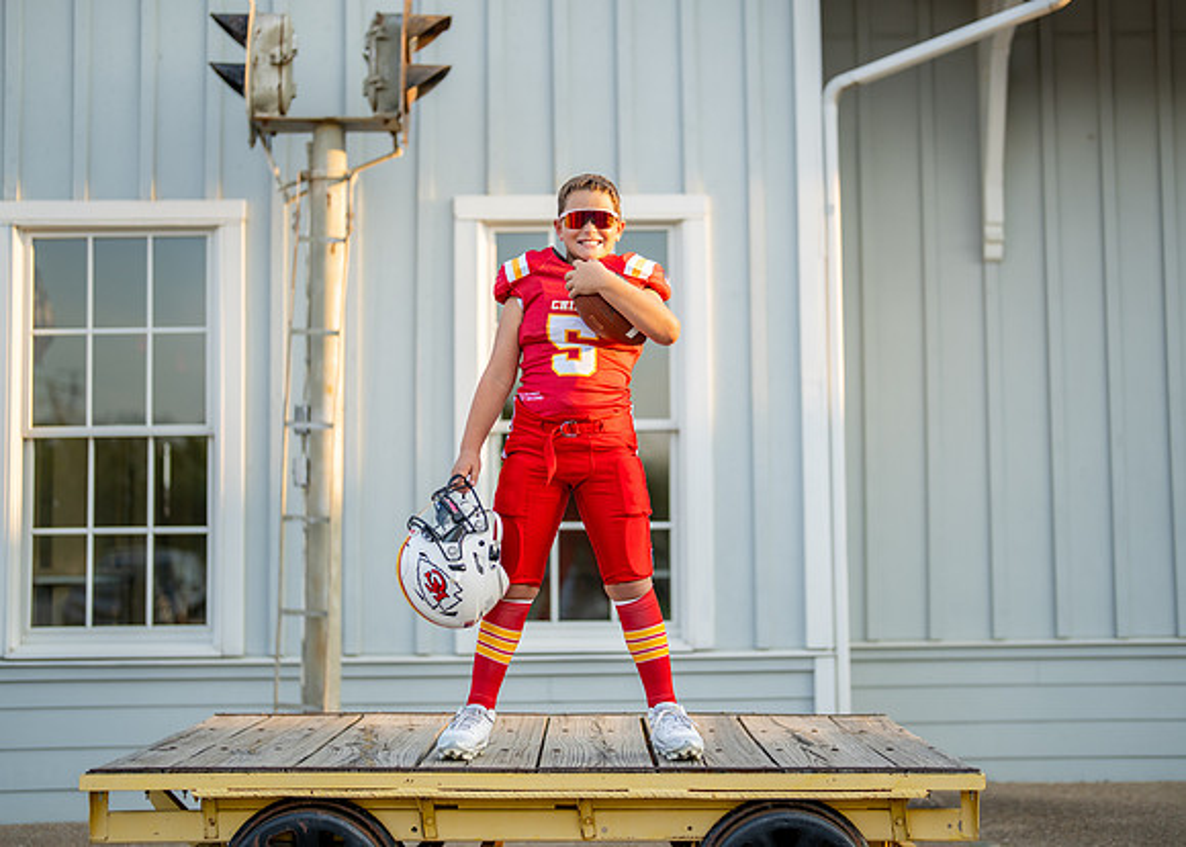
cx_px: 609
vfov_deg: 24.7
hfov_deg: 34.2
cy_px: 414
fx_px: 1930
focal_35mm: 57
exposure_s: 1/2500
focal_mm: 50
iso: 200
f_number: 1.2
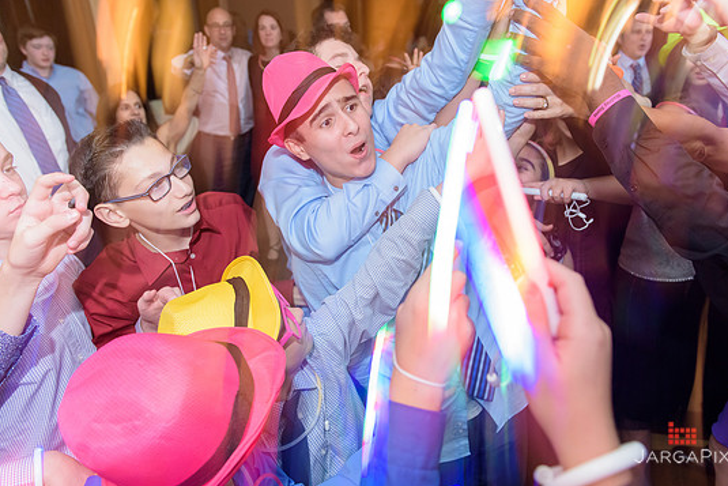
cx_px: 370
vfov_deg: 49.6
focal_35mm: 26
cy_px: 229
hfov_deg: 69.4
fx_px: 526
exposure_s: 1/15
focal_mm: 24
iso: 1600
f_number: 3.2
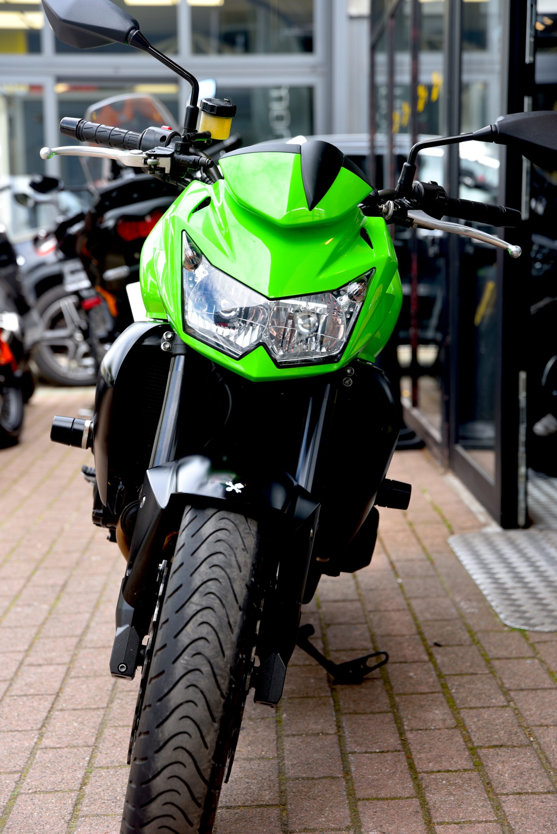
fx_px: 1623
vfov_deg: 28.8
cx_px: 278
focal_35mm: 70
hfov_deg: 19.5
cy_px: 417
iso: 100
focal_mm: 70
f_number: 4.5
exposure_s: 1/60
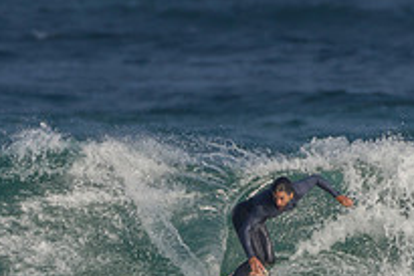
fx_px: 19954
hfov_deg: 1.2
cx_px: 116
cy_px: 285
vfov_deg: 0.8
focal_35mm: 1734
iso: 140
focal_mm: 500
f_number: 5.6
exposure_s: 1/2000
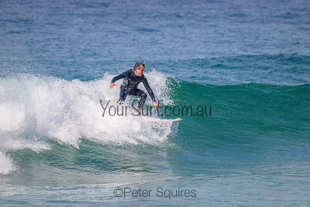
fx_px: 6890
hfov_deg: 2.6
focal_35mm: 800
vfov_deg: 1.7
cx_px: 155
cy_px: 104
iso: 1250
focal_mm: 800
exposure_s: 1/2000
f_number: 11
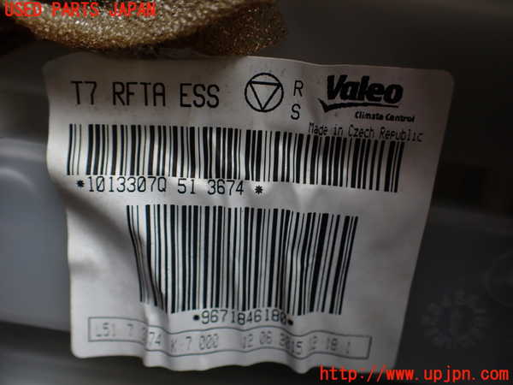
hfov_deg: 60.0
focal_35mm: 30
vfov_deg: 46.8
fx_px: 445
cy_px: 192
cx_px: 256
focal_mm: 5.4
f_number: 2.3
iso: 125
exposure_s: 1/125
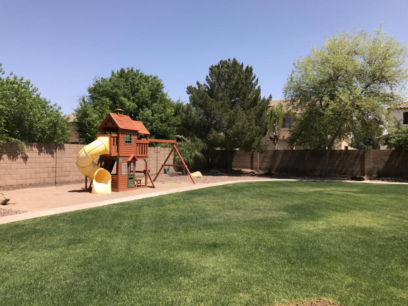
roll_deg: -0.5
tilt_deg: -0.9
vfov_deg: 49.7
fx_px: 330
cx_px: 204
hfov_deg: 63.4
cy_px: 153
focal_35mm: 28
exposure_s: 1/2037
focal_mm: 3.99
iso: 20
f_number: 1.8
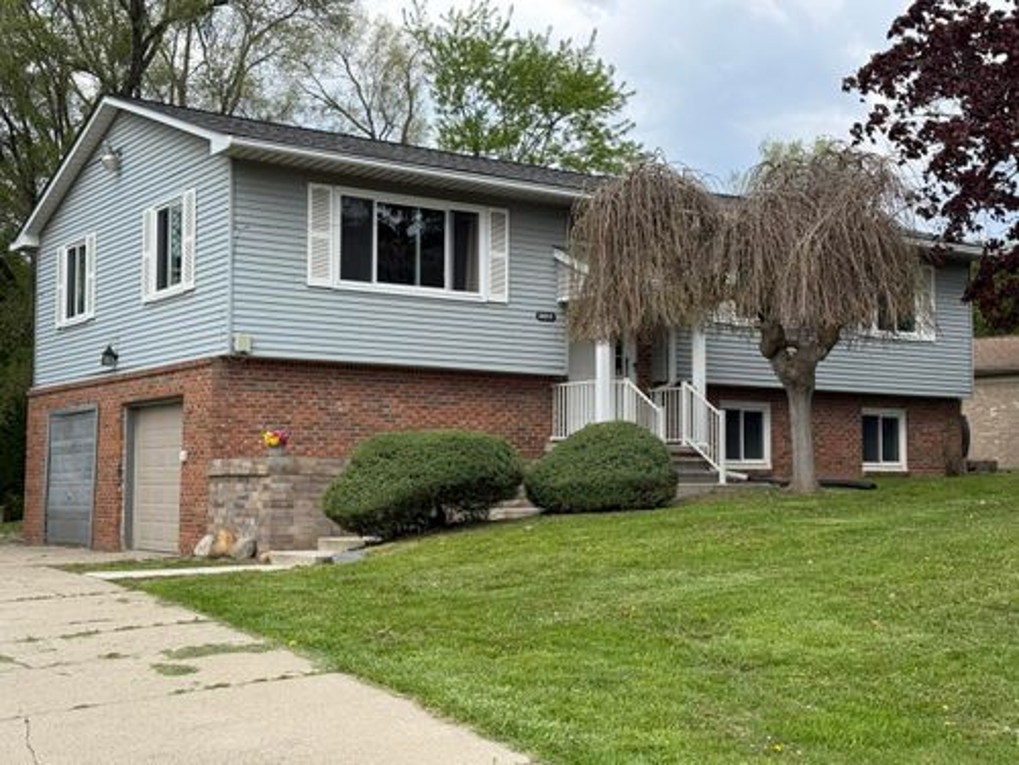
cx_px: 510
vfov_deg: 30.3
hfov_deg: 39.7
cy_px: 382
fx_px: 1413
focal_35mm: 48
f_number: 1.78
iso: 64
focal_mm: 6.76
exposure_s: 1/3096
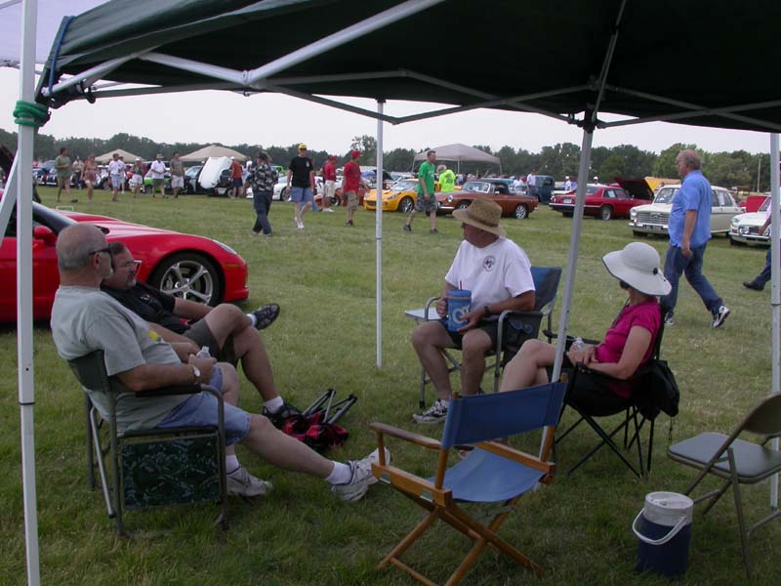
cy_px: 293
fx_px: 857
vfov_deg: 37.7
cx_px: 390
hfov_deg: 49.0
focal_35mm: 38
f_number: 6.7
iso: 100
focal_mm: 7.85
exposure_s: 1/282
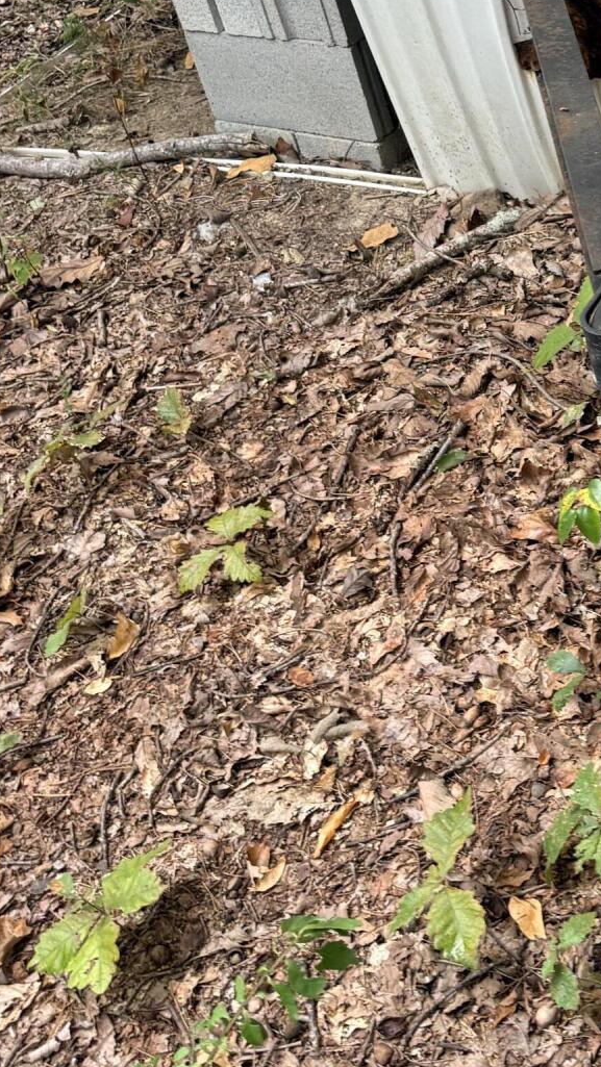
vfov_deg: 40.3
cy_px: 410
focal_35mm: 51
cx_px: 761
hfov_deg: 21.5
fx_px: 1444
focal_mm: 6.76
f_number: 1.78
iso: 160
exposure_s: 1/121
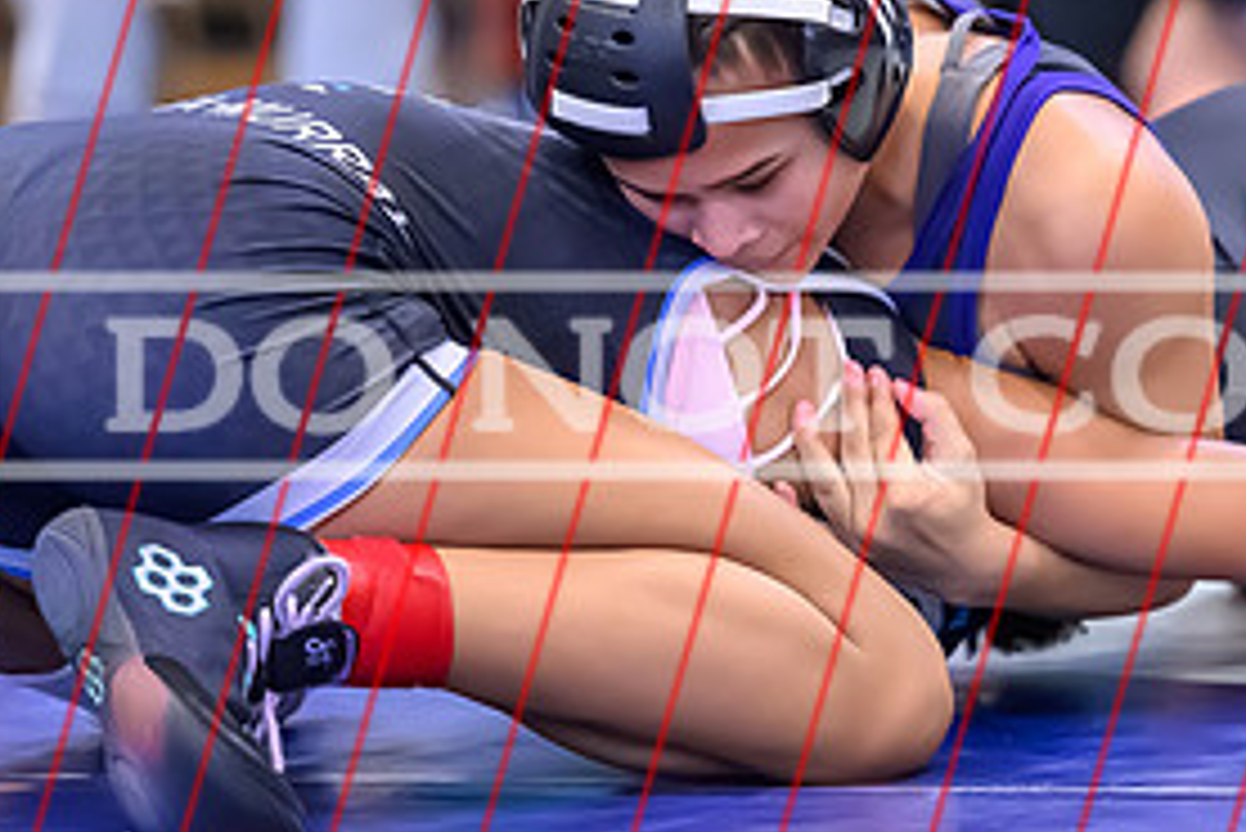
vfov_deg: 4.0
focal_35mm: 340
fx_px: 11773
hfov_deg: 6.1
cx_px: 902
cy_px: 428
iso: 10000
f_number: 2.8
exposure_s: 1/640
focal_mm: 145
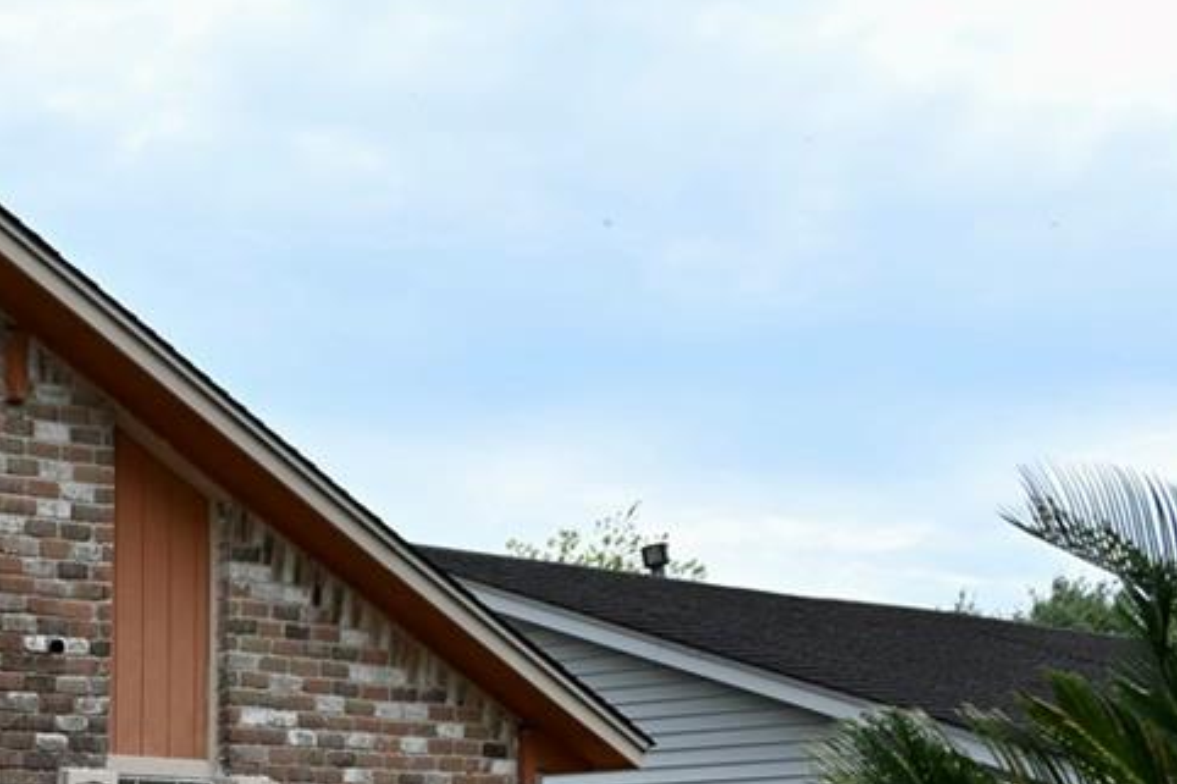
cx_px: -862
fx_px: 3334
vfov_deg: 12.6
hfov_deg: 17.0
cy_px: 1252
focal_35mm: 102
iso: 100
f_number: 7.1
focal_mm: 24
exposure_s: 1/200
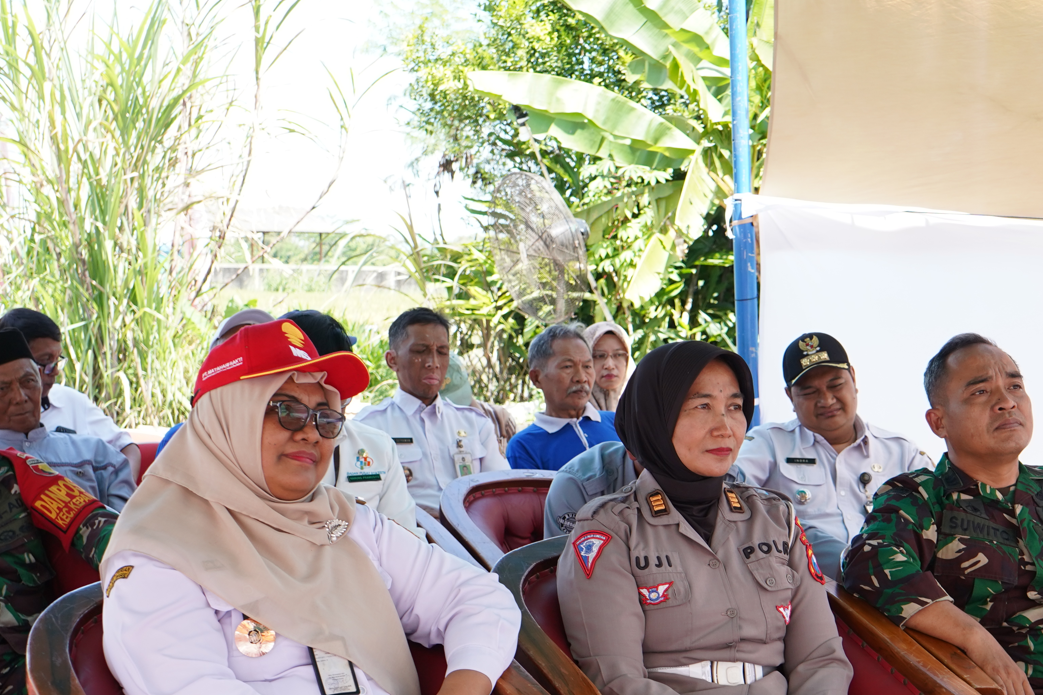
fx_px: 2028
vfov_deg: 19.3
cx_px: 629
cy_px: 522
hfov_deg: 28.8
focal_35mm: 70
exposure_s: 1/250
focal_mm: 36
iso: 400
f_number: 5.6
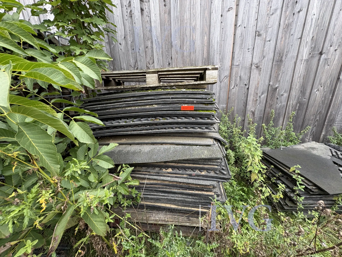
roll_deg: +2.9
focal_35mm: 14
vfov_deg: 85.7
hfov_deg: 102.1
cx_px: 171
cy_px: 128
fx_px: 138
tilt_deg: -15.7
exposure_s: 1/99
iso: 64
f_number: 2.2
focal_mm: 2.22
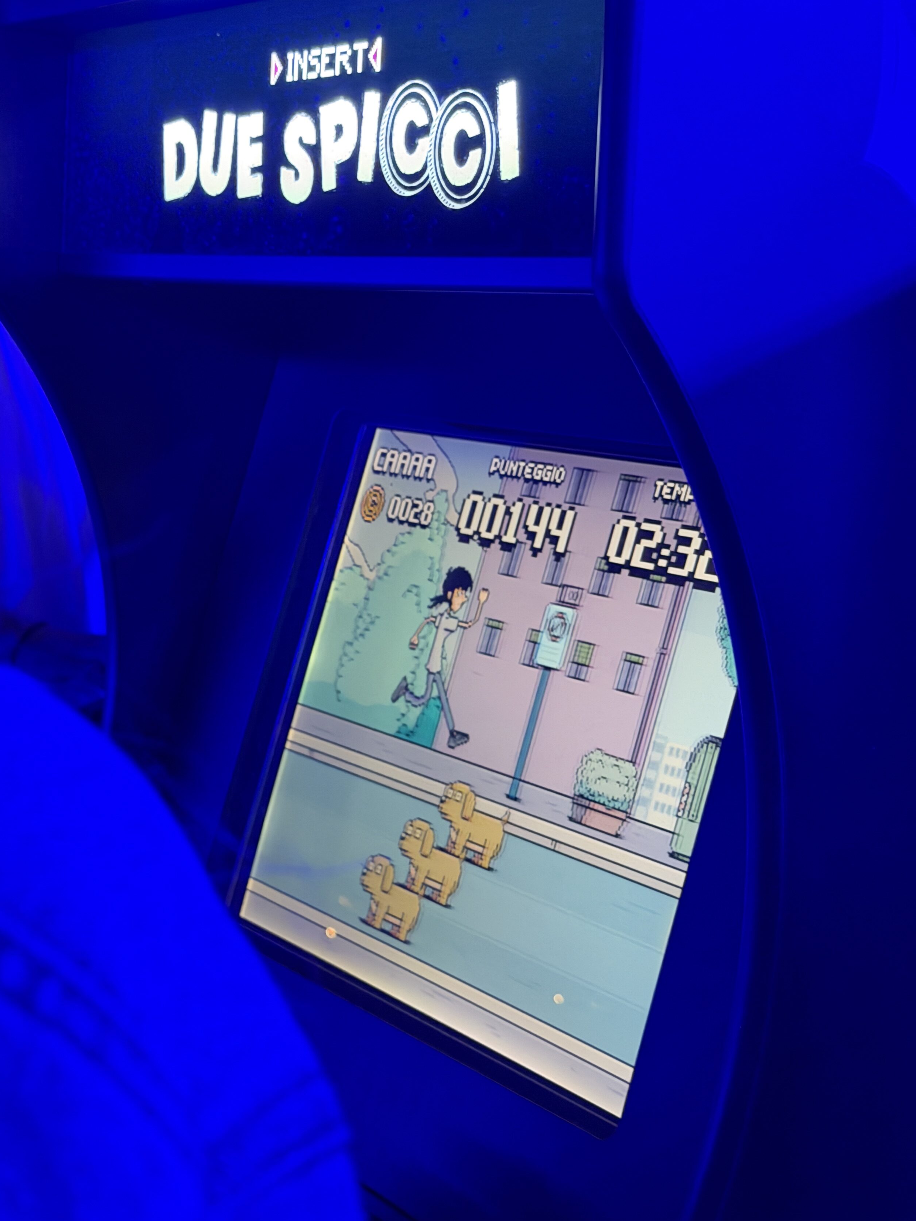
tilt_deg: -12.1
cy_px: 615
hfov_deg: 25.2
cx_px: 389
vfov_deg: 33.2
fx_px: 2046
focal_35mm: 58
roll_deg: +1.2
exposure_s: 1/40
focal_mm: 6.76
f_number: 1.78
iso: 320
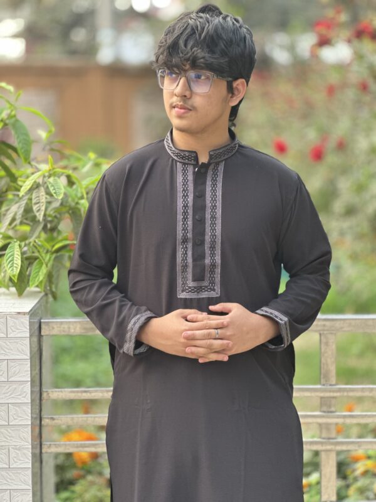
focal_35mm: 77
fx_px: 1115
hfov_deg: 19.1
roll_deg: -0.7
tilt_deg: -5.4
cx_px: 188
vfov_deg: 25.3
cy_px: 251
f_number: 2.8
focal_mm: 9
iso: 250
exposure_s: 1/74
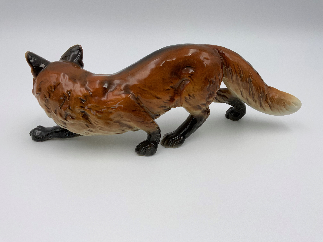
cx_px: 162
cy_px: 121
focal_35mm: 29
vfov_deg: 48.2
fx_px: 271
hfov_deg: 61.7
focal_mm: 3
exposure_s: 1/739
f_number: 1.8
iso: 16
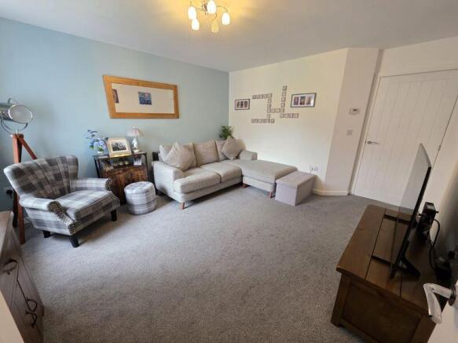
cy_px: 172
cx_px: 229
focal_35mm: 13
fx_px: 172
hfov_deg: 106.2
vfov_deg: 89.9
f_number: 1.9
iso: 320
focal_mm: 2.2
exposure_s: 1/50
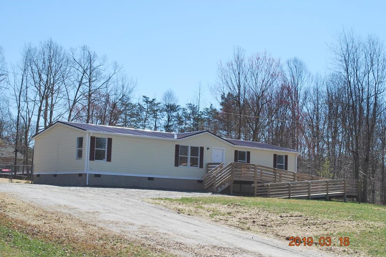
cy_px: 130
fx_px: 622
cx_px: 191
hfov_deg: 34.5
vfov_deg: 23.4
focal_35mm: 58
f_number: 8
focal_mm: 38
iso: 100
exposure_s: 1/250
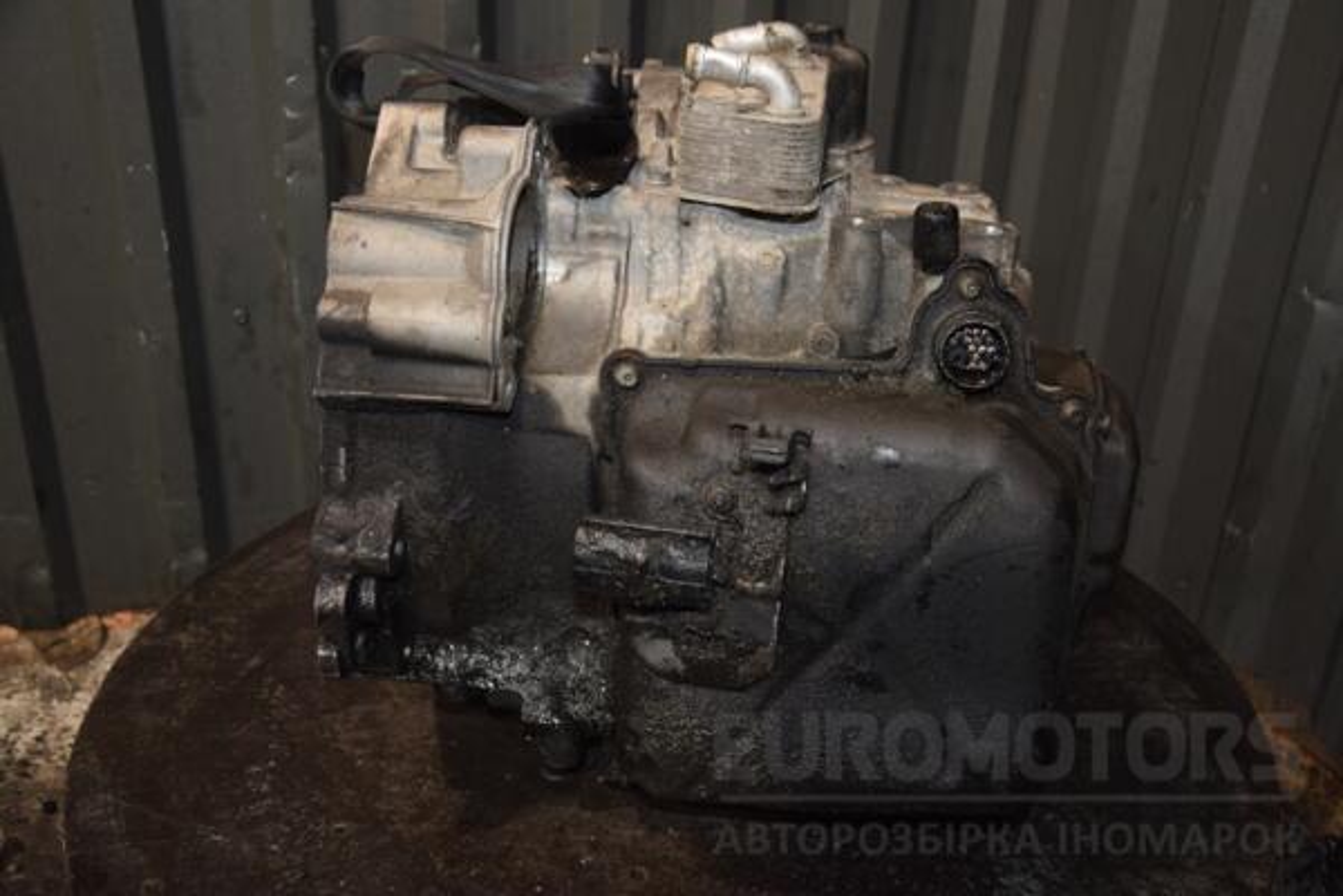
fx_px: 1343
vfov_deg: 36.9
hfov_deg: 53.1
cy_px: 448
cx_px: 672
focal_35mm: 36
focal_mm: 24
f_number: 5
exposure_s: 1/60
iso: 800
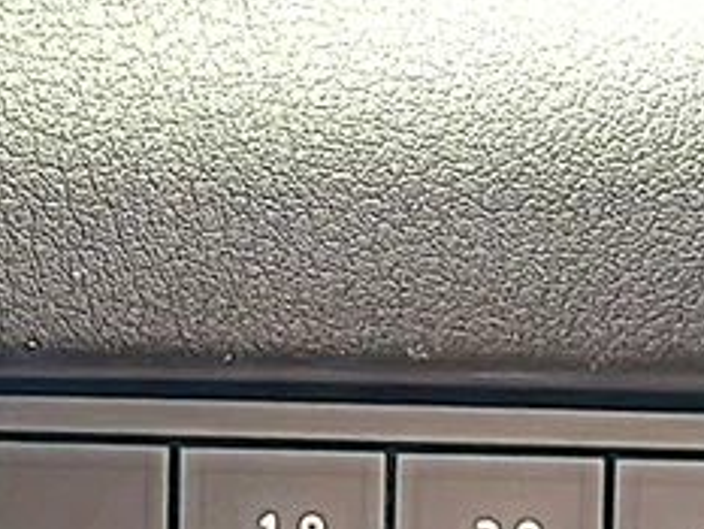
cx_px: 281
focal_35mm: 129
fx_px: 2625
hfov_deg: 15.3
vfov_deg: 11.4
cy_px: 38
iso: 160
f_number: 1.78
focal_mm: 6.86
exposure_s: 1/40
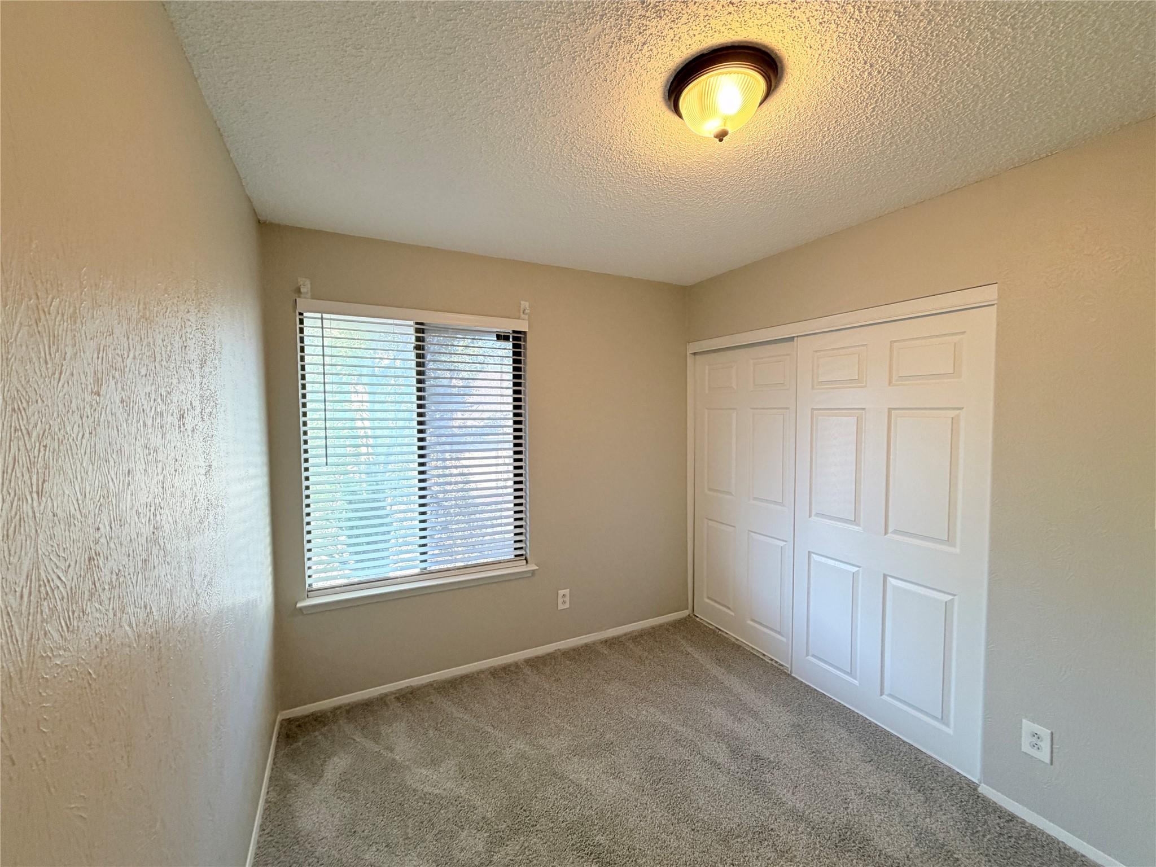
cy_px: 434
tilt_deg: -3.6
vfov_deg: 85.7
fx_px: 468
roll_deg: +0.5
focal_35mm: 14
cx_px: 578
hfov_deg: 102.1
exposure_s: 1/60
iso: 200
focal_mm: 2.22
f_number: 2.2
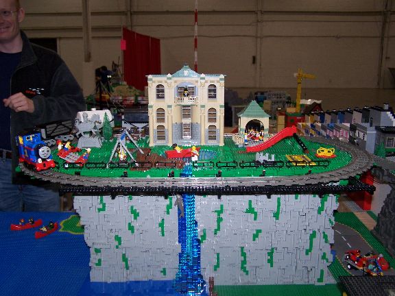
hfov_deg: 49.0
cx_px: 198
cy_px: 148
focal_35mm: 38
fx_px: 434
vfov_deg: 37.7
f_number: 2.8
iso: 140
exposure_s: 1/60
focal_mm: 6.3
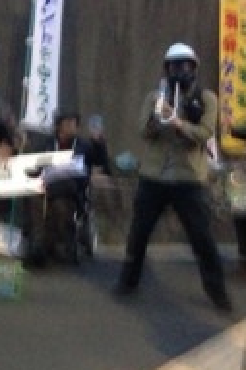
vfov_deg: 25.1
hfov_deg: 15.7
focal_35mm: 81
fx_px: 832
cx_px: -101
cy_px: 167
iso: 800
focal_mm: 4.13
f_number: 2.4
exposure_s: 1/15
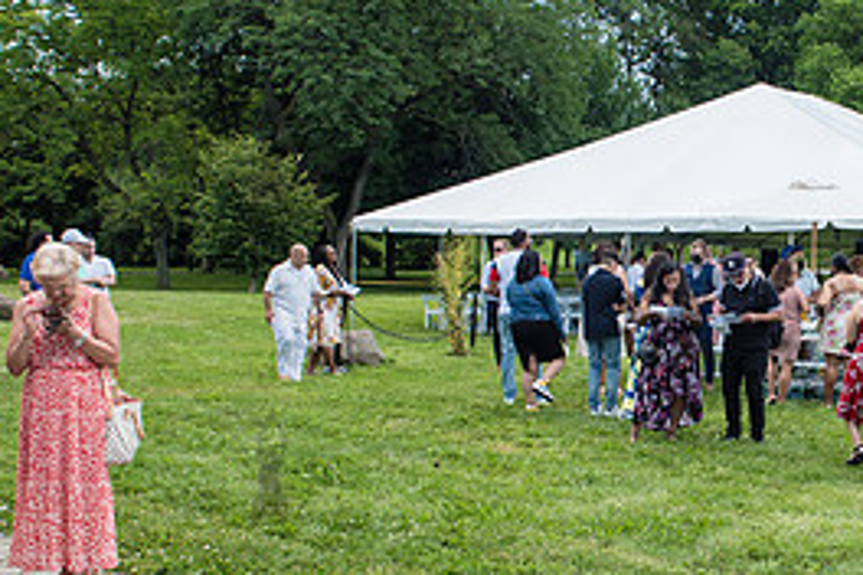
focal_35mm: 55
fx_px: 1318
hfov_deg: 35.1
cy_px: 305
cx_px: 690
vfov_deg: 24.6
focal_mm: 24
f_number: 5.6
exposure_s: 1/400
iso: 200
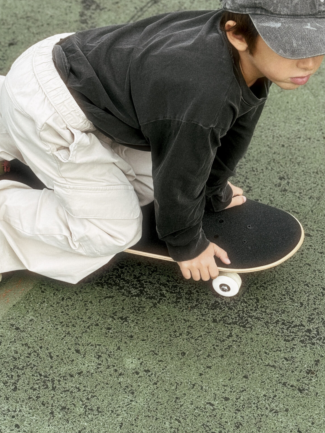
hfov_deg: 18.4
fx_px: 1001
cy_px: 206
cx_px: 154
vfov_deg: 24.4
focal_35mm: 80
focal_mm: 6.76
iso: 64
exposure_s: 1/1377
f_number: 1.78
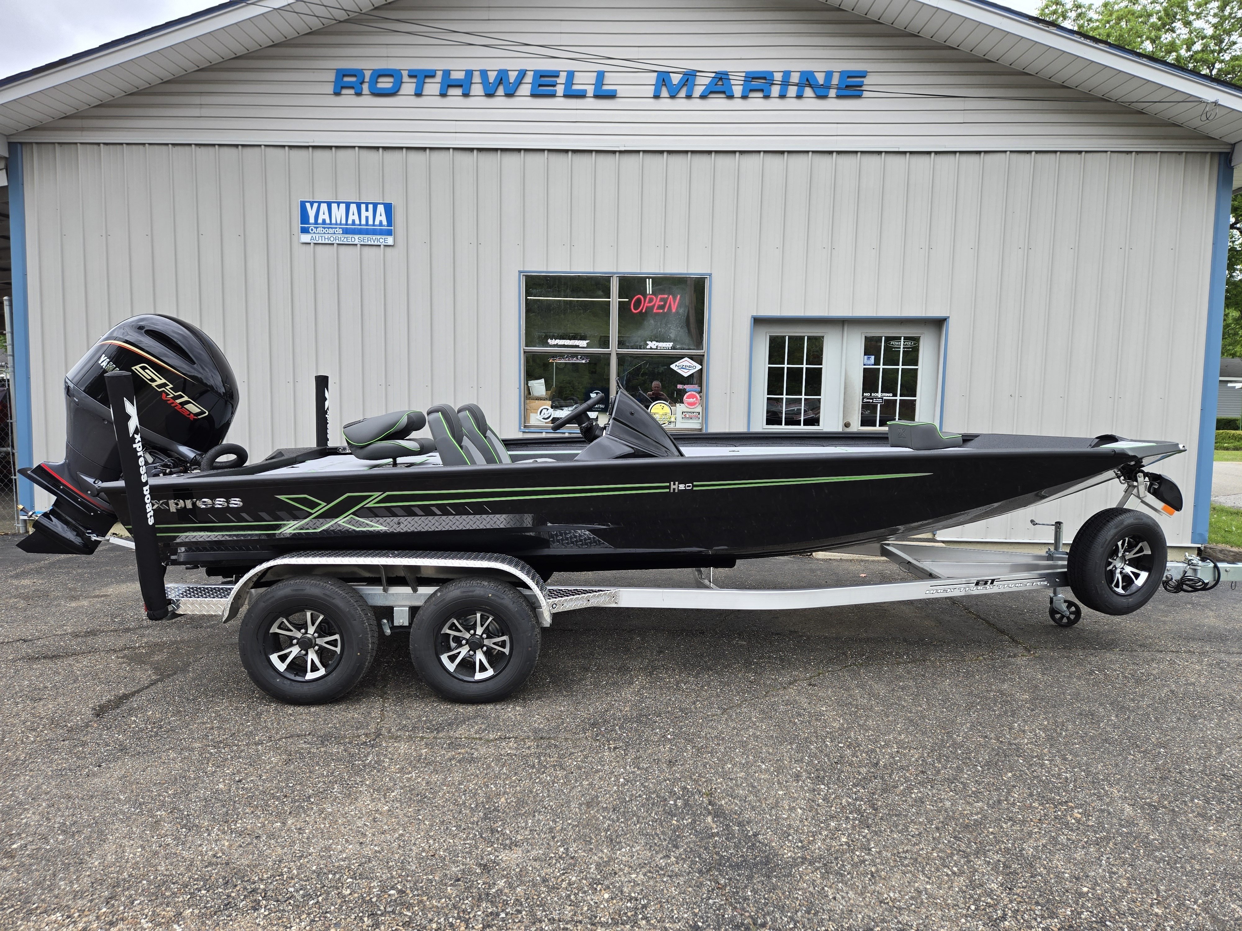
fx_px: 825
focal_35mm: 23
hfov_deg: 73.9
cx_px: 621
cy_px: 466
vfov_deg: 58.9
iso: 25
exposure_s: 1/548
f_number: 1.8
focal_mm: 5.4
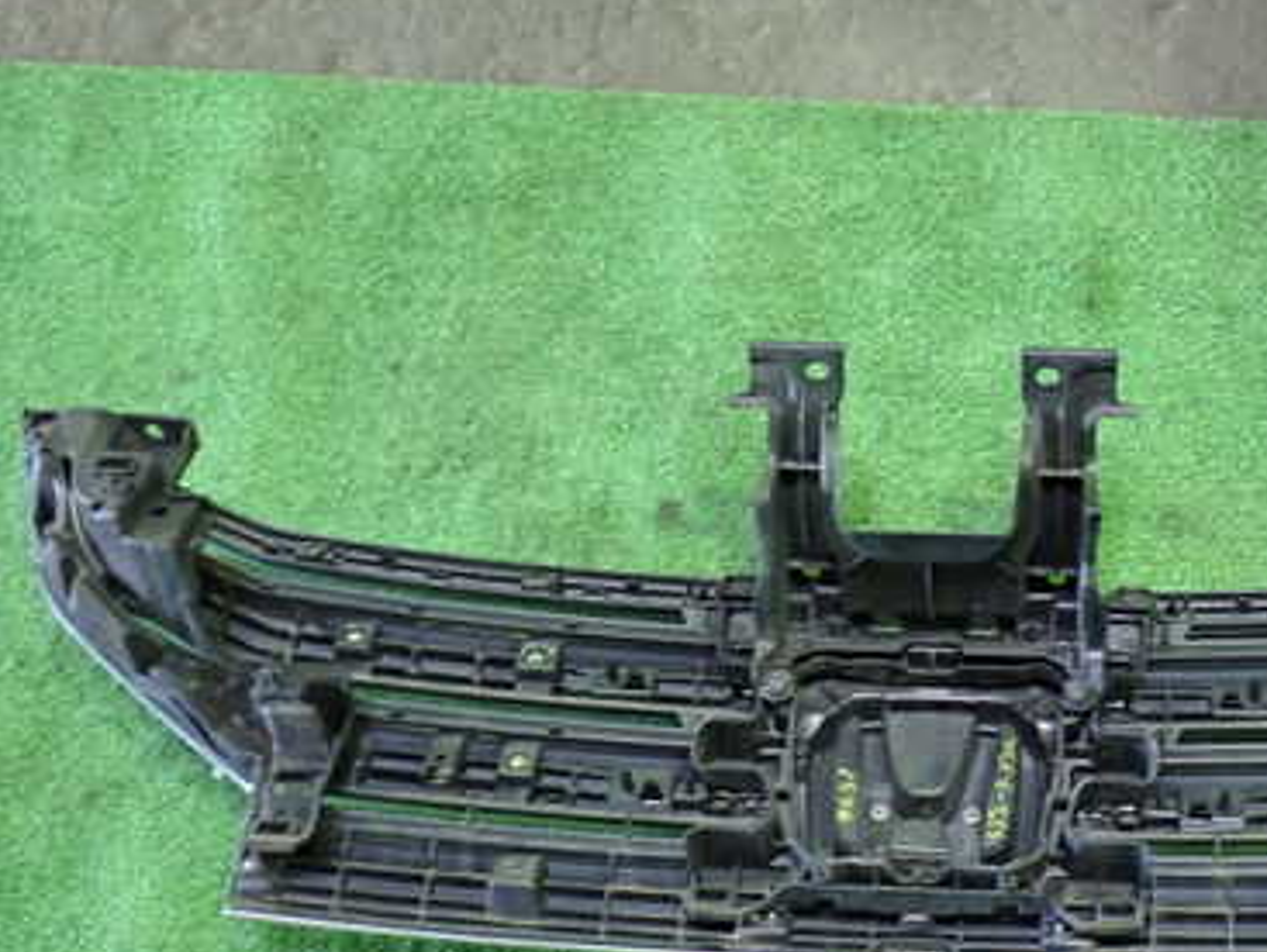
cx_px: 977
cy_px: 593
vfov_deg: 29.6
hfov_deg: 37.7
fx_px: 1795
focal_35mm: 49
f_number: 2.3
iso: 640
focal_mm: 5.4
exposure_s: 1/30
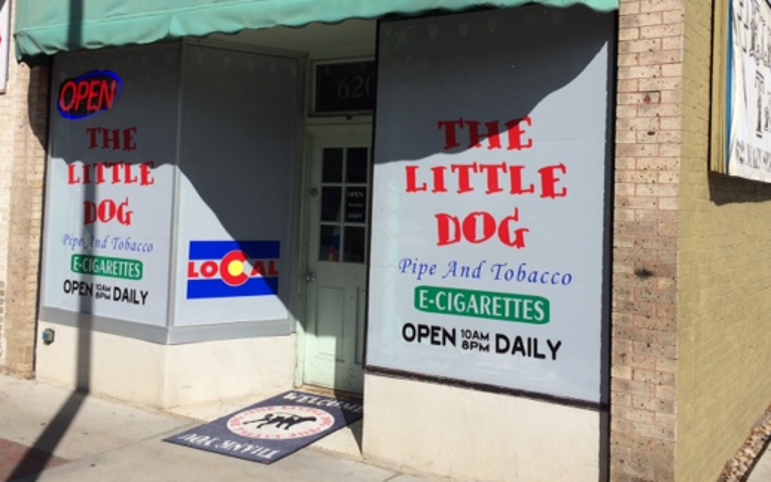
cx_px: 371
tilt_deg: +2.7
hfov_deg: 51.5
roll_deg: -1.0
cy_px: 155
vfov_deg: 33.3
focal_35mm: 38
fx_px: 799
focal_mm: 4.15
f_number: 2.2
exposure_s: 1/3731
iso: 32
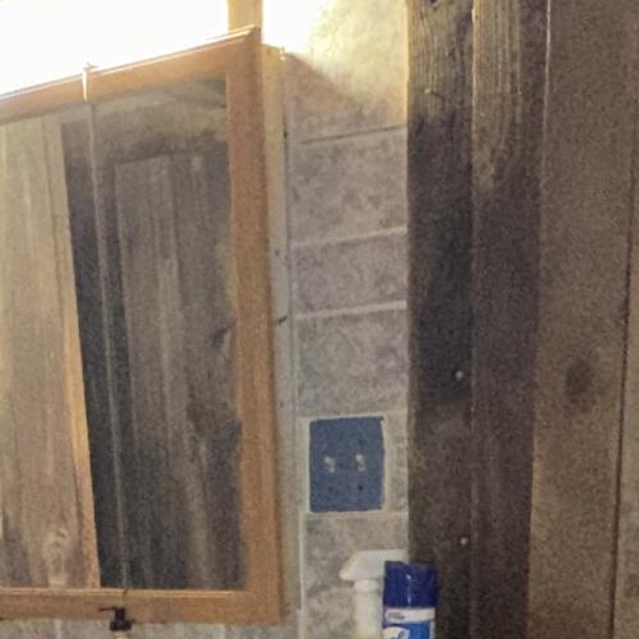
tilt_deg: -16.8
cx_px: 98
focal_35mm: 74
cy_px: 905
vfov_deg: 20.6
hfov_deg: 22.9
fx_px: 1545
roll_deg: +3.3
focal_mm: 2.22
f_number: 2.2
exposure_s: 1/60
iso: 250
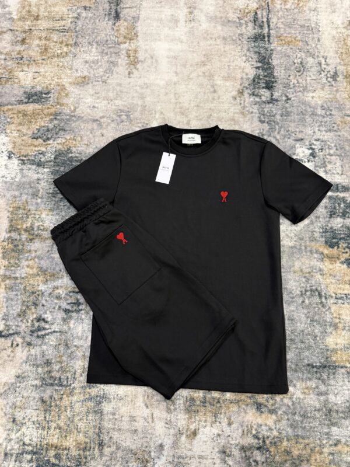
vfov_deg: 71.6
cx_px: 175
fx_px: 324
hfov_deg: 56.8
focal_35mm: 24
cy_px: 234
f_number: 1.78
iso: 200
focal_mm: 6.76
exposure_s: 1/50
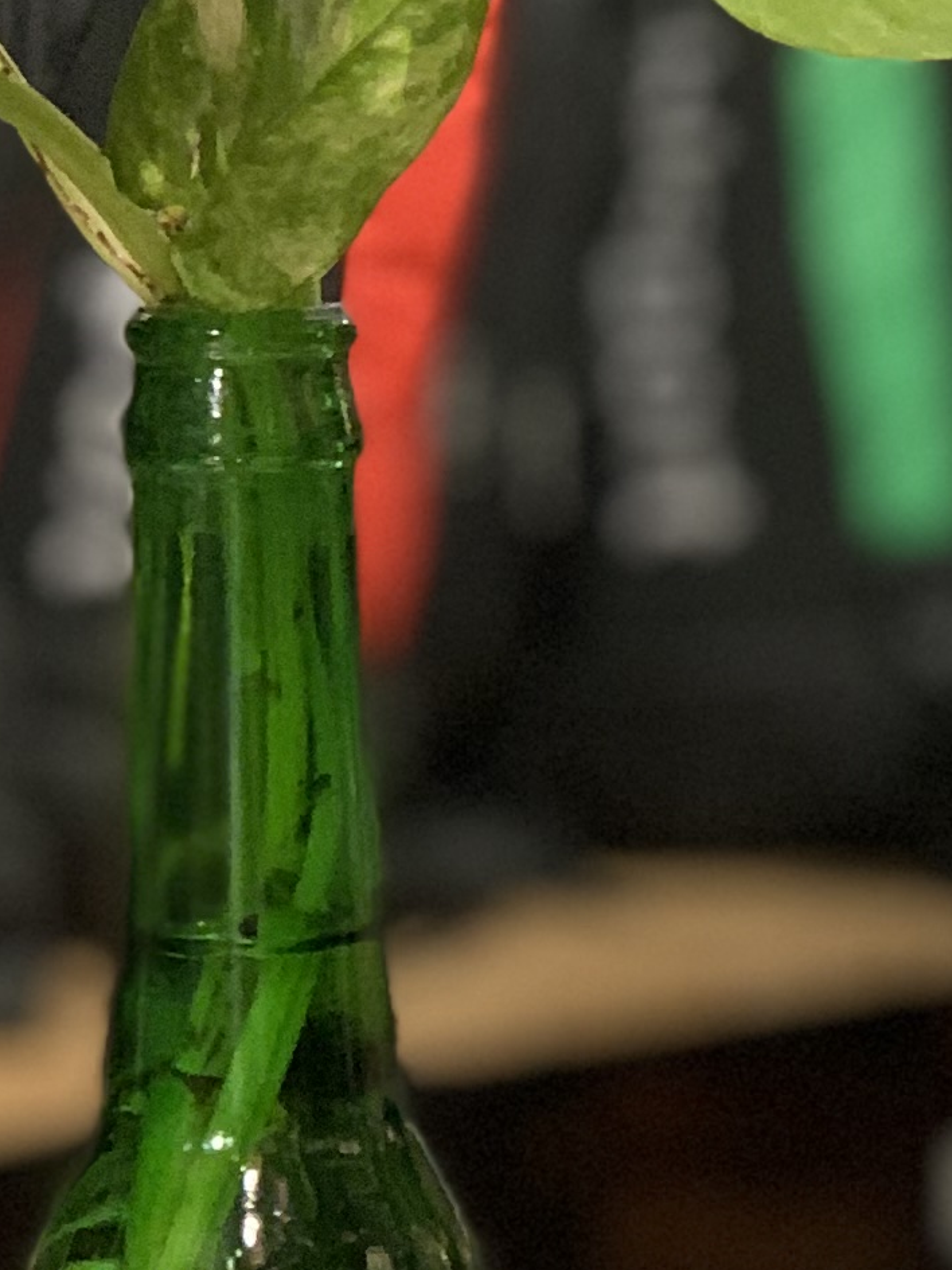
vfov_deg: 8.9
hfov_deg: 6.6
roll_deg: +0.4
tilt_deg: -7.5
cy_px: 966
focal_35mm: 222
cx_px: 1300
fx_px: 8141
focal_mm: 6
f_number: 2.4
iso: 125
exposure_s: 1/50
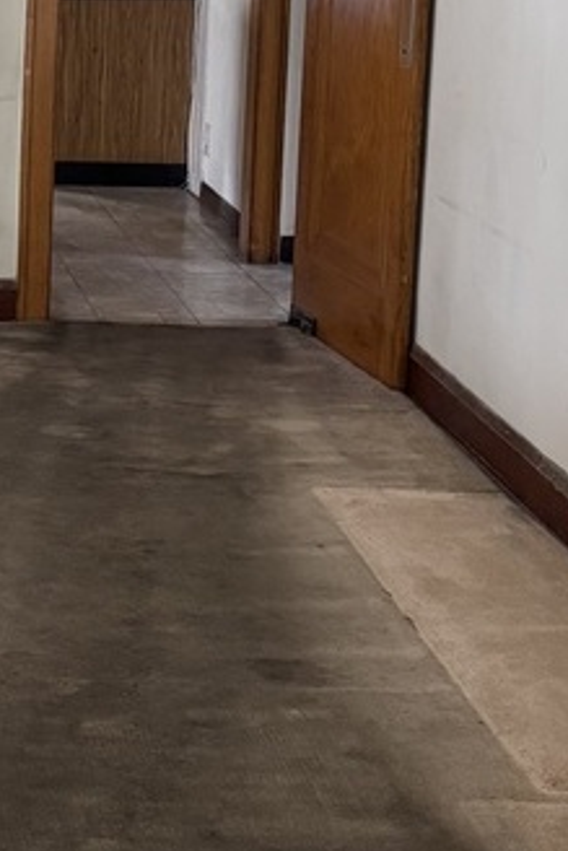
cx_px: -303
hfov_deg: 14.3
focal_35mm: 89
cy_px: 70
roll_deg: -0.9
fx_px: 2104
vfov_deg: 22.3
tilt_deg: -6.8
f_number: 1.6
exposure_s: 1/60
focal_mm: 5.96
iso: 125
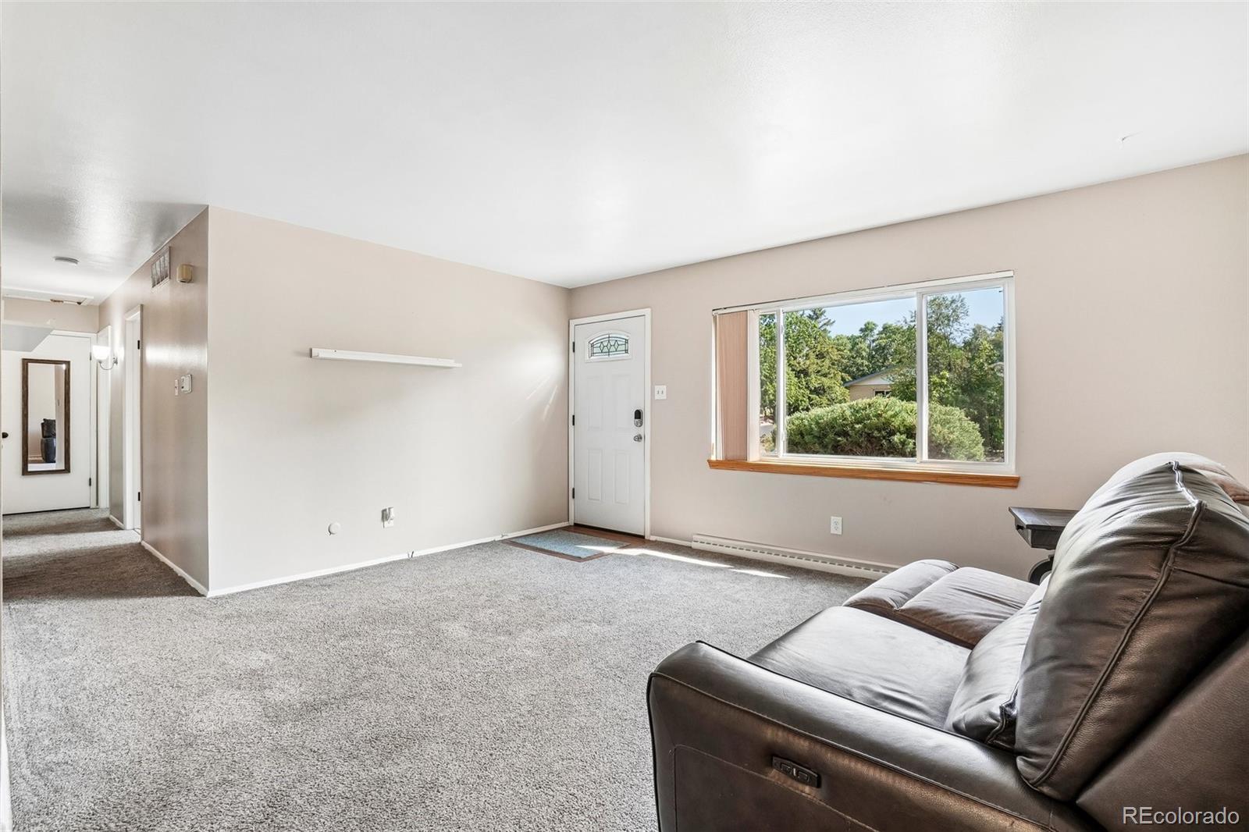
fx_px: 520
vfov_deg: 77.3
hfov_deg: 100.4
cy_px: 416
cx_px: 624
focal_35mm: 15
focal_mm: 10
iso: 400
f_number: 8
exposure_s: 1/30
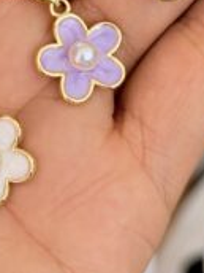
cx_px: 87
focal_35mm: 160
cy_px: 53
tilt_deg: -51.5
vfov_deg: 12.3
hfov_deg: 9.3
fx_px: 1257
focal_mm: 6.76
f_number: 1.78
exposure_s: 1/60
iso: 125
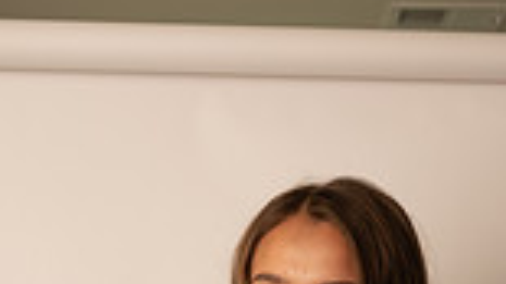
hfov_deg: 28.9
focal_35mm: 73
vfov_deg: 14.5
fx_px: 979
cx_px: 307
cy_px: 513
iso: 100
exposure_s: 1/160
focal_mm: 24
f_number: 3.2
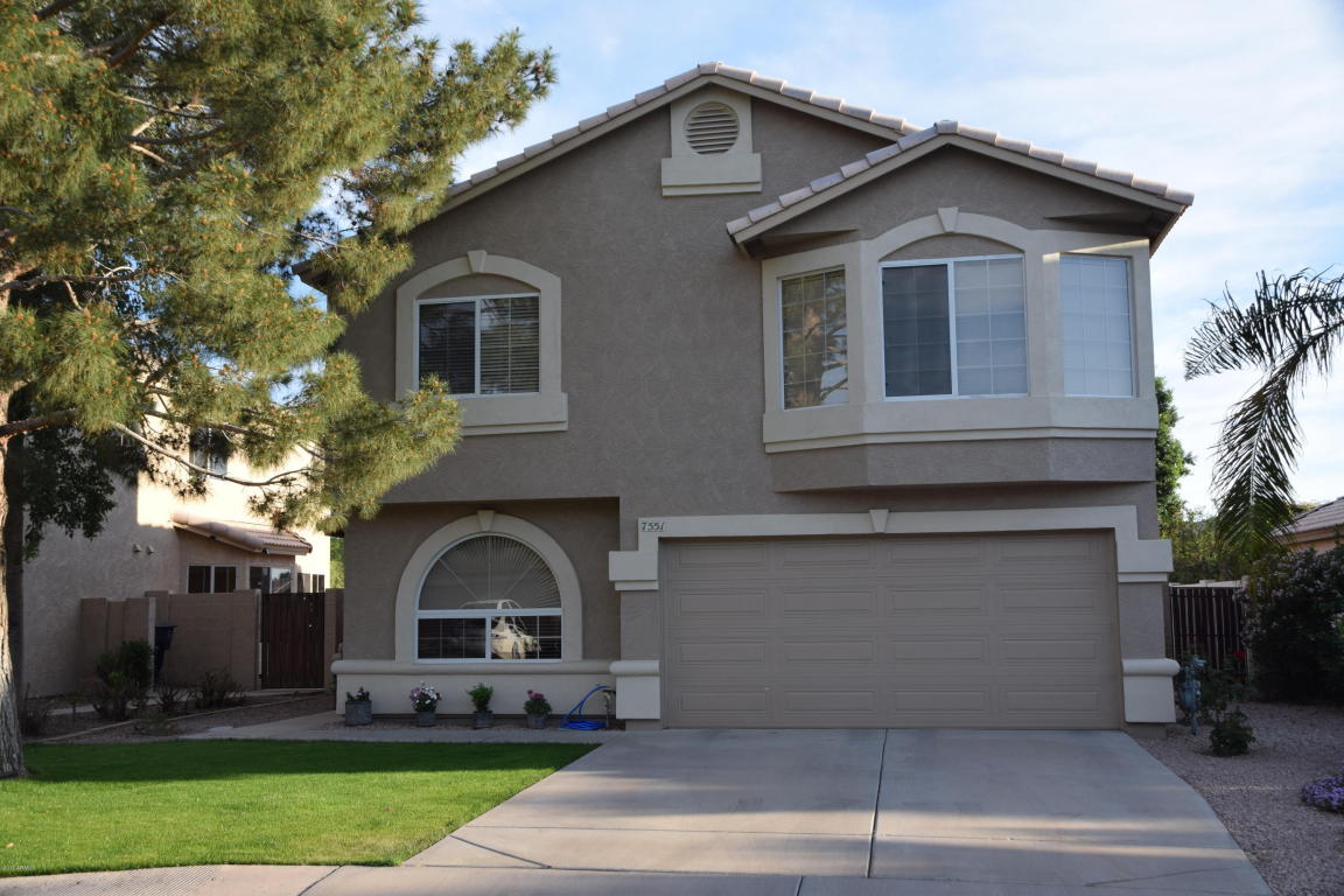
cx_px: 672
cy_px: 448
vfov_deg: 34.2
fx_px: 1456
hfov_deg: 49.6
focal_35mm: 39
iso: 220
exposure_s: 1/250
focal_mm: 26
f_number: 8
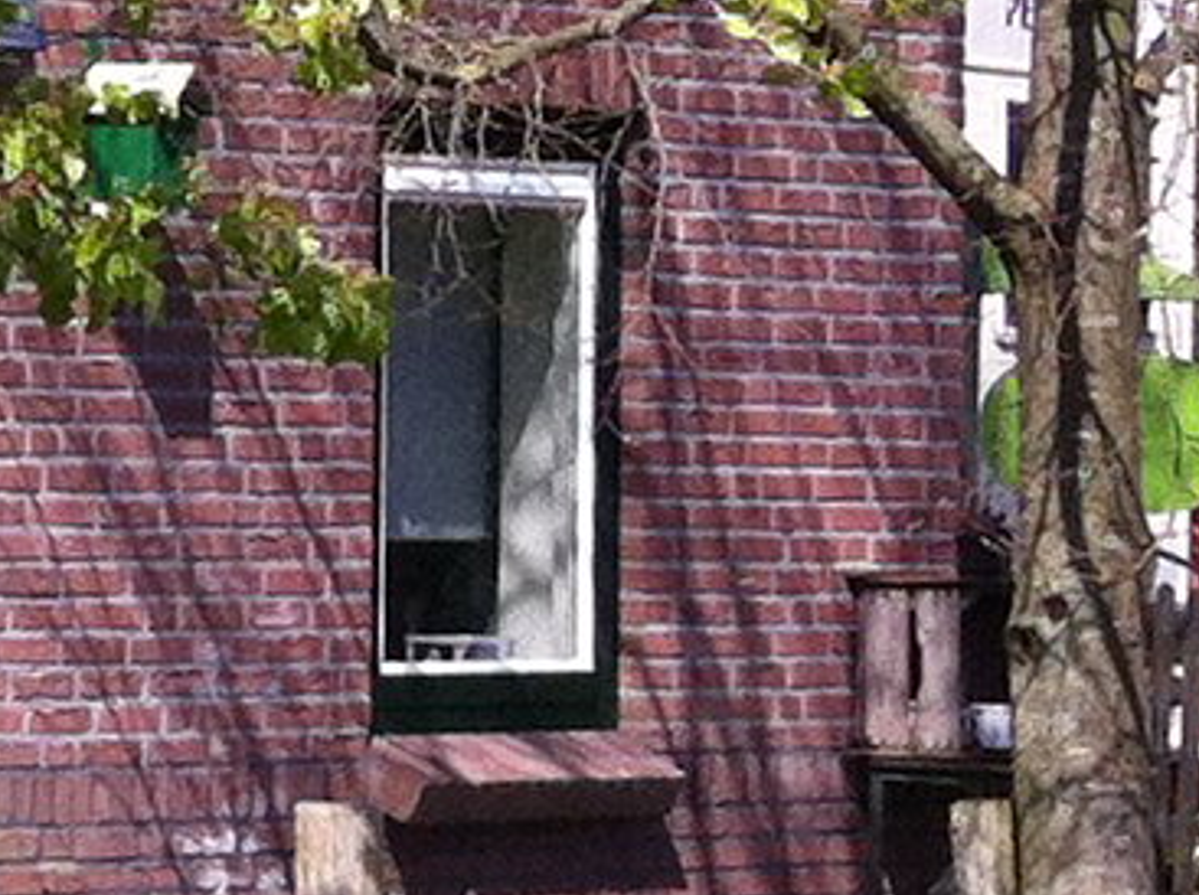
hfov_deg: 7.2
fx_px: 8541
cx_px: -2369
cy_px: 144
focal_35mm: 247
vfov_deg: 6.0
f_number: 2.8
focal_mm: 3.85
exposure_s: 1/887
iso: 80
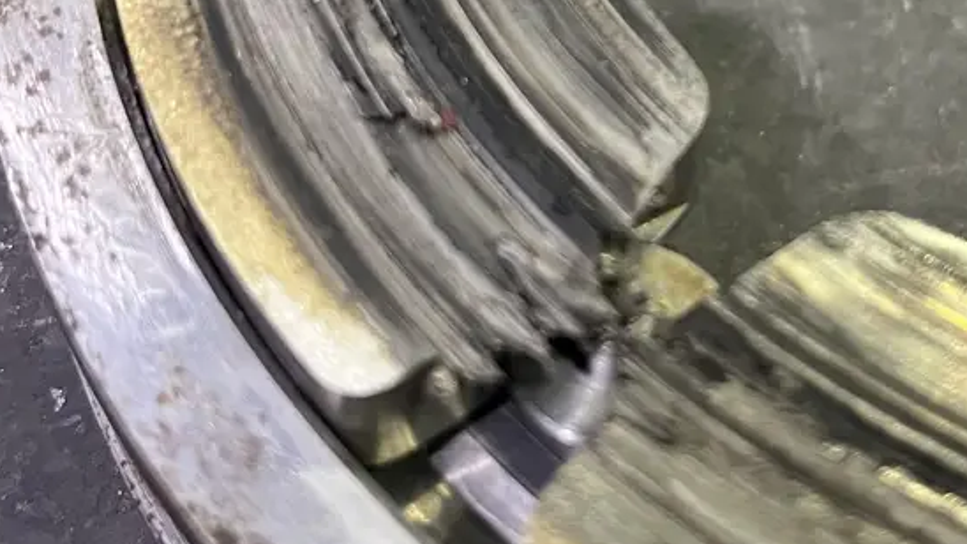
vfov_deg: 18.7
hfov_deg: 33.5
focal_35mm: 62
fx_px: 1589
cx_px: 656
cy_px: -44
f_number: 1.6
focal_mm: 5.1
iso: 250
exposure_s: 1/50
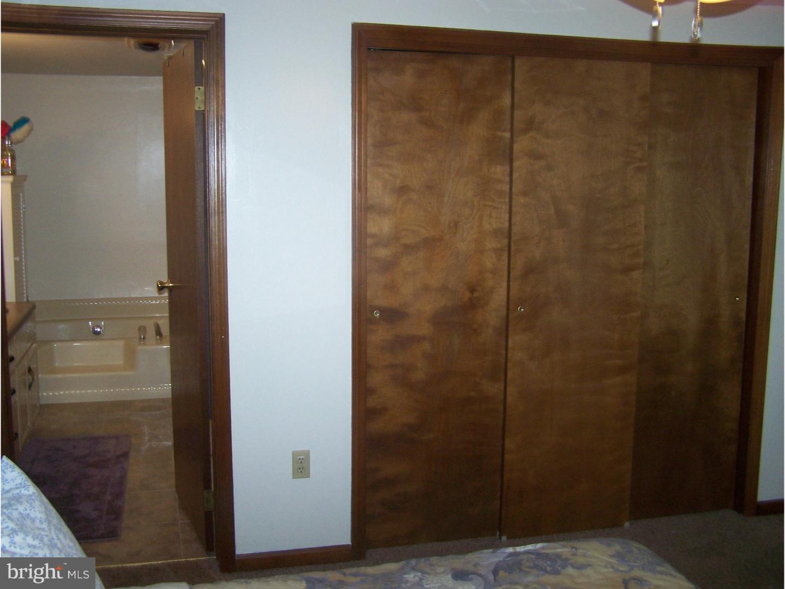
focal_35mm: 38
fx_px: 862
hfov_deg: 49.0
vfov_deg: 37.7
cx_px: 392
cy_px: 294
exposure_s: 1/60
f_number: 2.8
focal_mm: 6.3
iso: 160
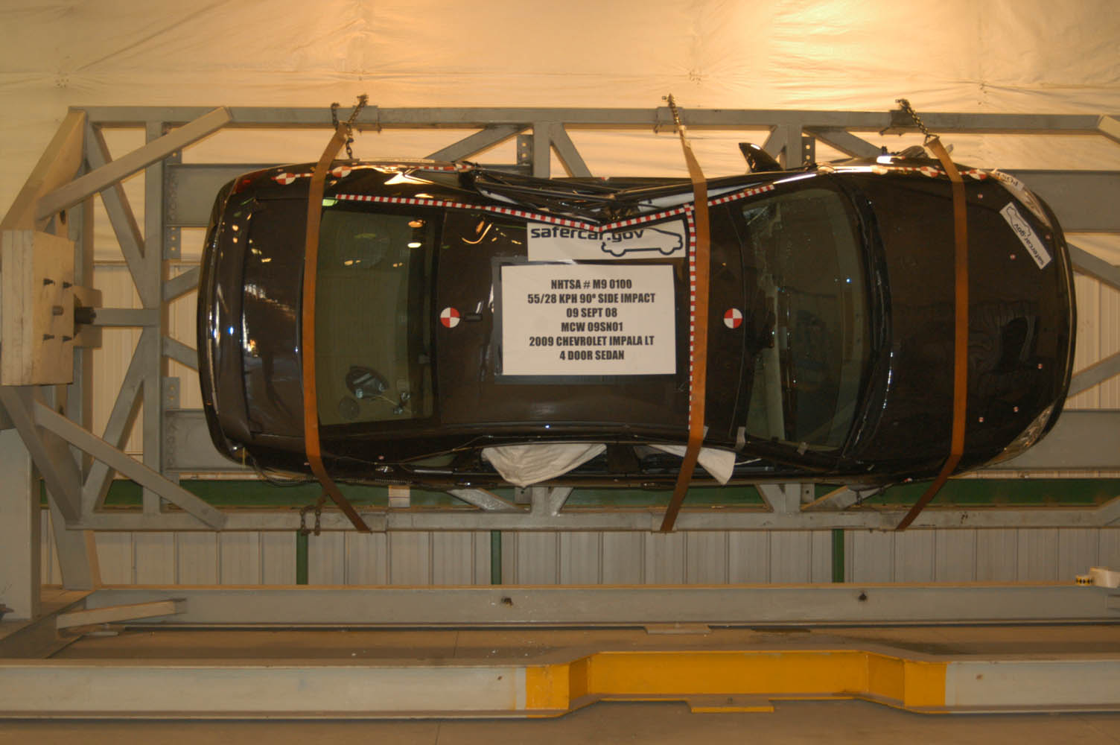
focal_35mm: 51
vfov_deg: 26.4
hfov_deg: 38.9
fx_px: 1585
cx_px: 560
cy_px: 372
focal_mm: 34
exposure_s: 1/60
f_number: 4.5
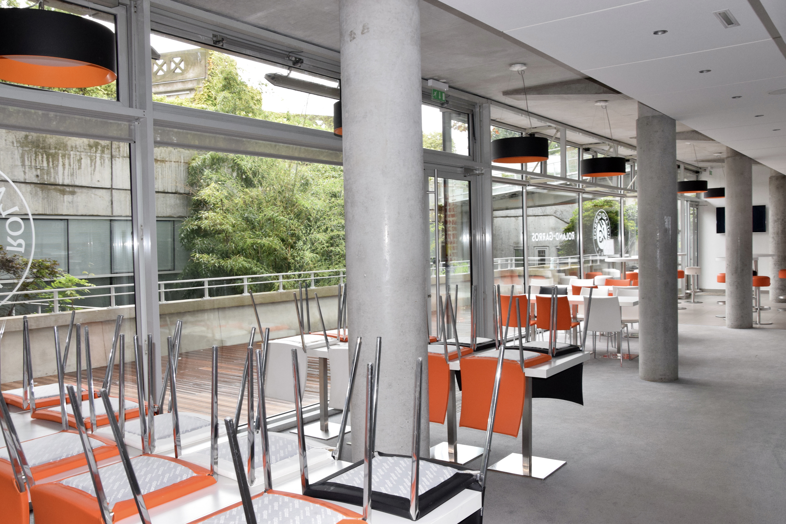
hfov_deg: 59.5
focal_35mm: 32
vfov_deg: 41.7
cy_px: 262
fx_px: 688
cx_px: 393
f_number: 8
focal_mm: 21
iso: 1600
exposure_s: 1/200
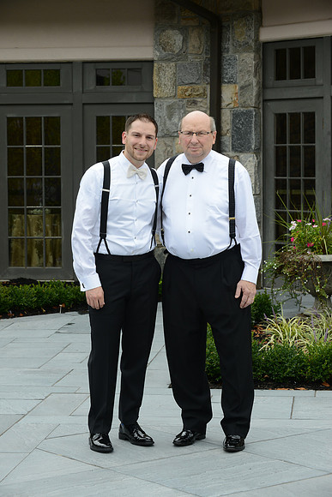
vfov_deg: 20.8
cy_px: 248
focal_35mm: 98
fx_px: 1355
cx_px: 166
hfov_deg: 14.0
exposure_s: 1/250
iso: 400
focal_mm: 98
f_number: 11
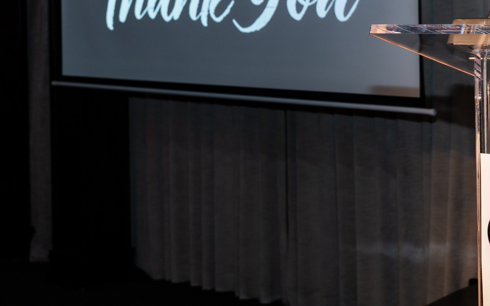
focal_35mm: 88
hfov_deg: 22.9
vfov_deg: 14.6
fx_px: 1175
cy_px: -9
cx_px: 452
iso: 800
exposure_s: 1/160
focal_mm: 42.8
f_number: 4
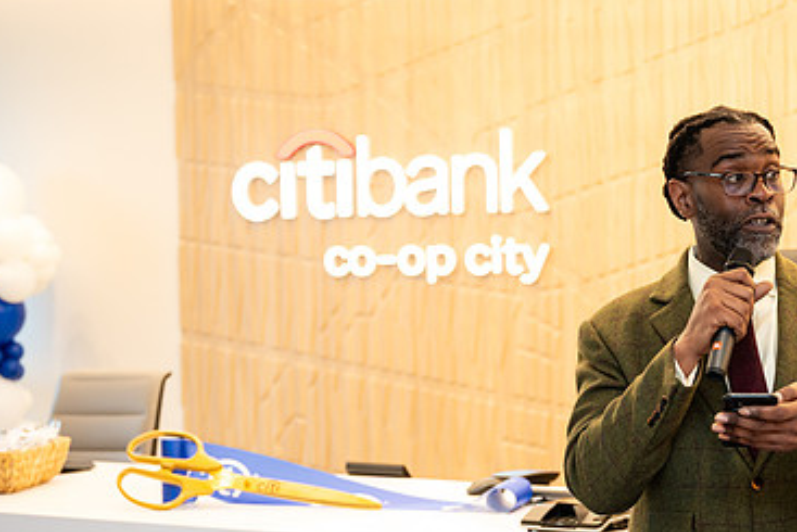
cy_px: 377
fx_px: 1905
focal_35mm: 86
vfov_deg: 15.9
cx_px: 548
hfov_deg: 23.5
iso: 400
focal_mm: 52
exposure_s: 1/125
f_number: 3.2
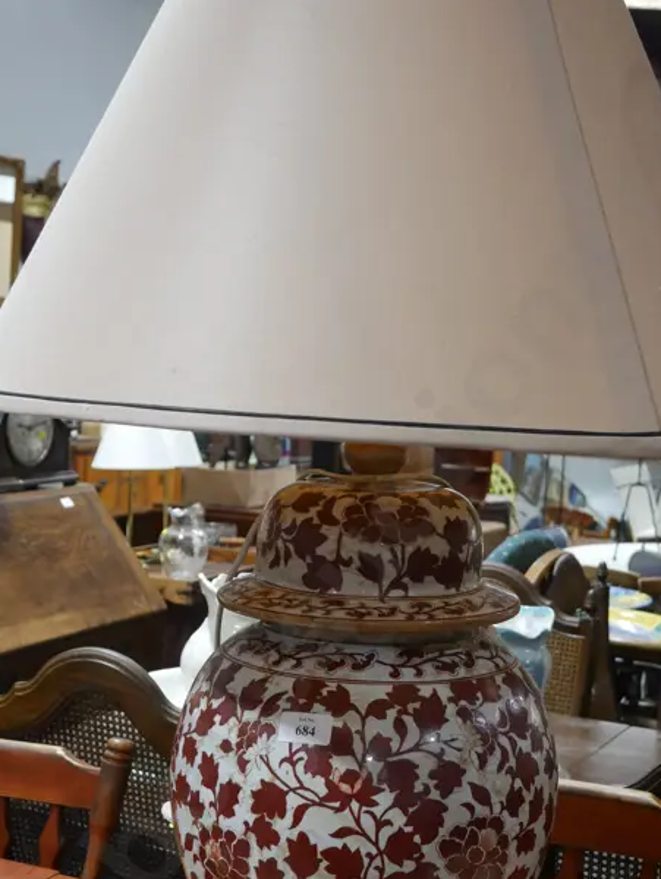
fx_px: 1475
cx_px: 367
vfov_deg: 33.0
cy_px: 558
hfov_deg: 25.3
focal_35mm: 58
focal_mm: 17
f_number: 4
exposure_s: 1/60
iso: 500
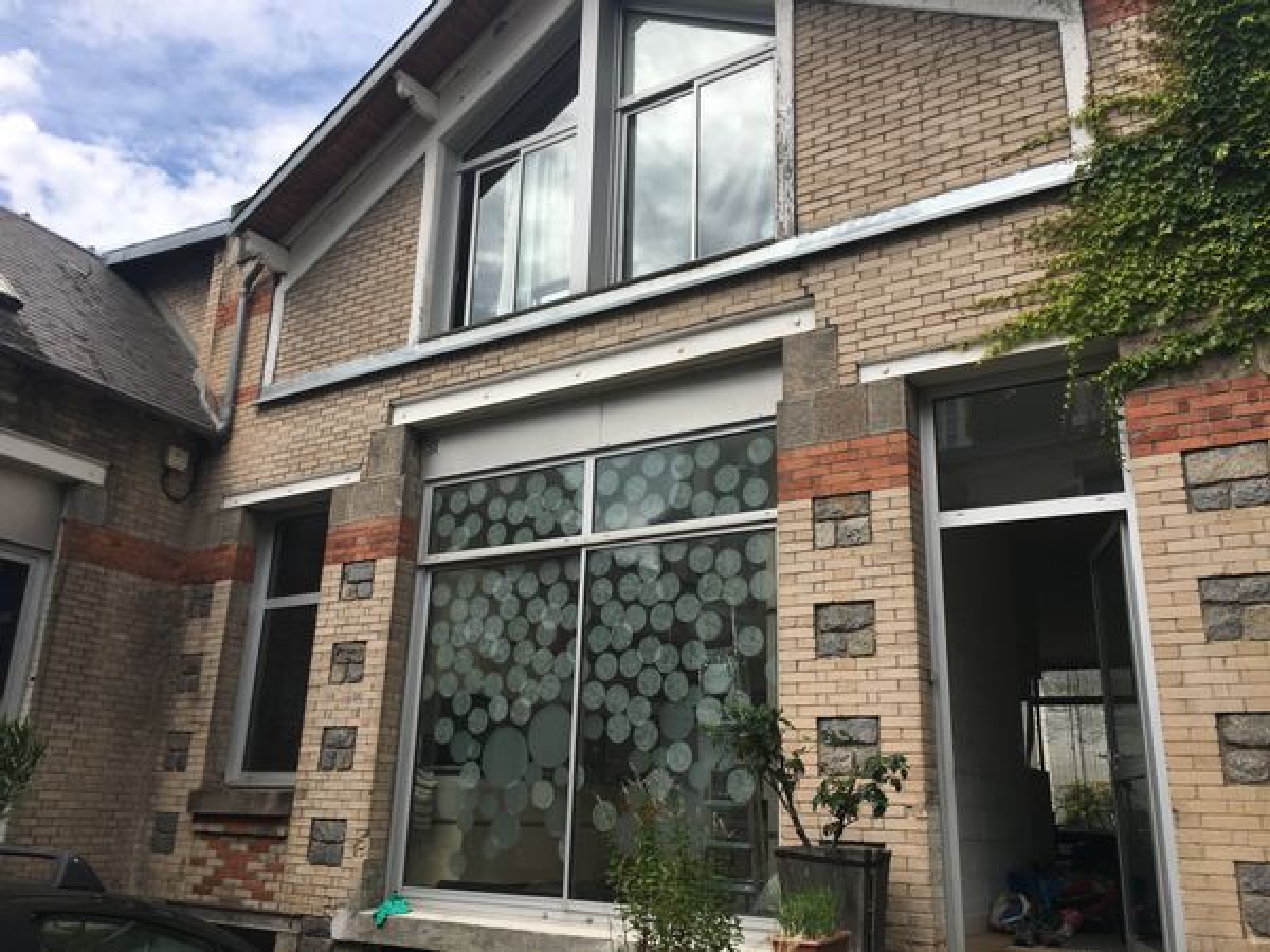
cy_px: 476
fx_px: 1064
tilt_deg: +18.0
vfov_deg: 48.2
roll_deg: -2.0
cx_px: 635
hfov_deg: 61.7
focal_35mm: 29
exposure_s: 1/1425
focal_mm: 4.15
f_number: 2.2
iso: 25
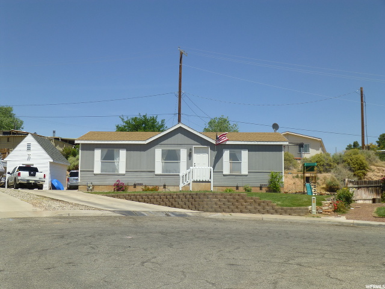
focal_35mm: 48
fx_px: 534
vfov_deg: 30.3
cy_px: 144
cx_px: 192
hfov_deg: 39.7
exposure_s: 1/1300
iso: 100
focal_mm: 8.6
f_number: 4
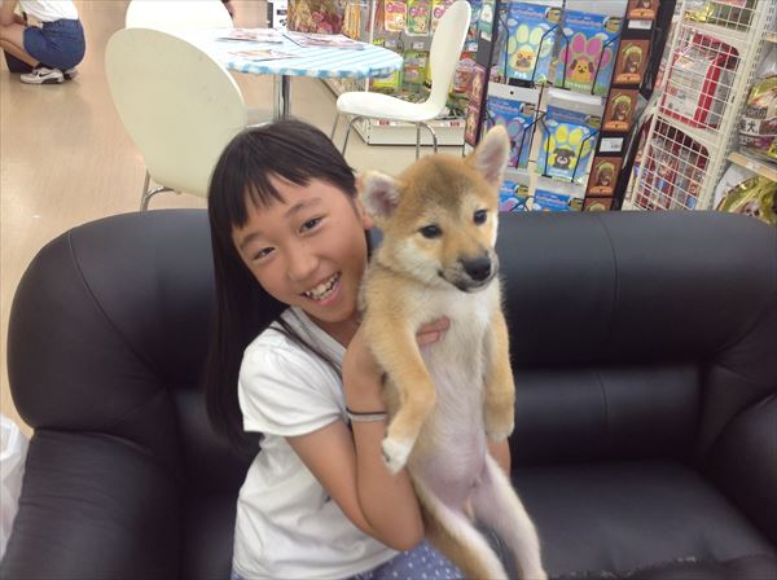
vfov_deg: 40.6
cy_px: 290
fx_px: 784
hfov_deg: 52.7
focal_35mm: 35
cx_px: 388
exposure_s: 1/20
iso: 50
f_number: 2.4
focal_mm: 4.28
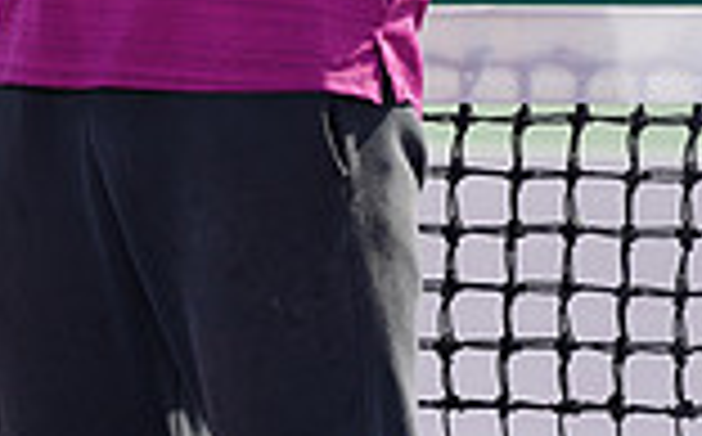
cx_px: 0
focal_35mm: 771
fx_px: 14729
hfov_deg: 2.7
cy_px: -425
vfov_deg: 1.7
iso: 100
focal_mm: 203
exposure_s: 1/250
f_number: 8
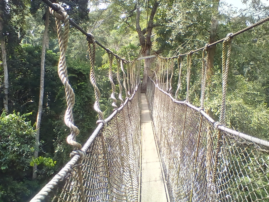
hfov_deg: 58.4
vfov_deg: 45.4
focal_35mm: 31
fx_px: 241
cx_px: 134
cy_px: 101
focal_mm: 2.38
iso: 106
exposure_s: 1/3115
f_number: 2.4
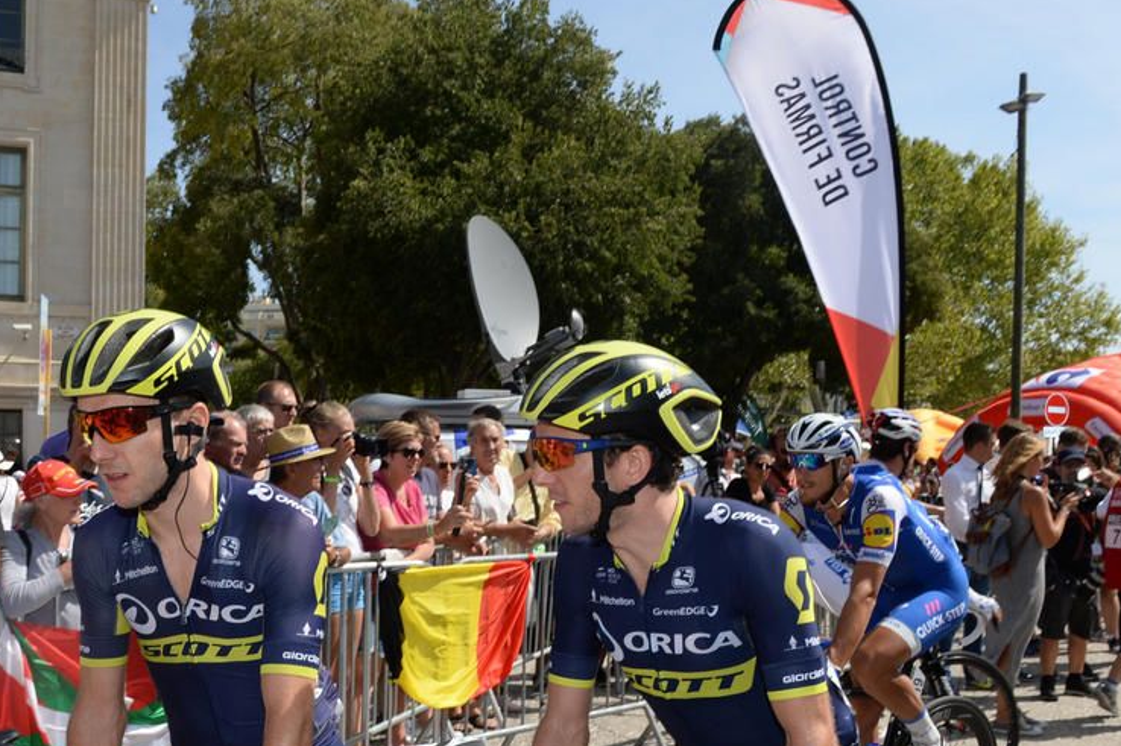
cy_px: 474
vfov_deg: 34.0
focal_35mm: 39
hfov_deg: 49.1
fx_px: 1214
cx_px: 416
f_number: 11
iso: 200
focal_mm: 24
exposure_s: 1/250
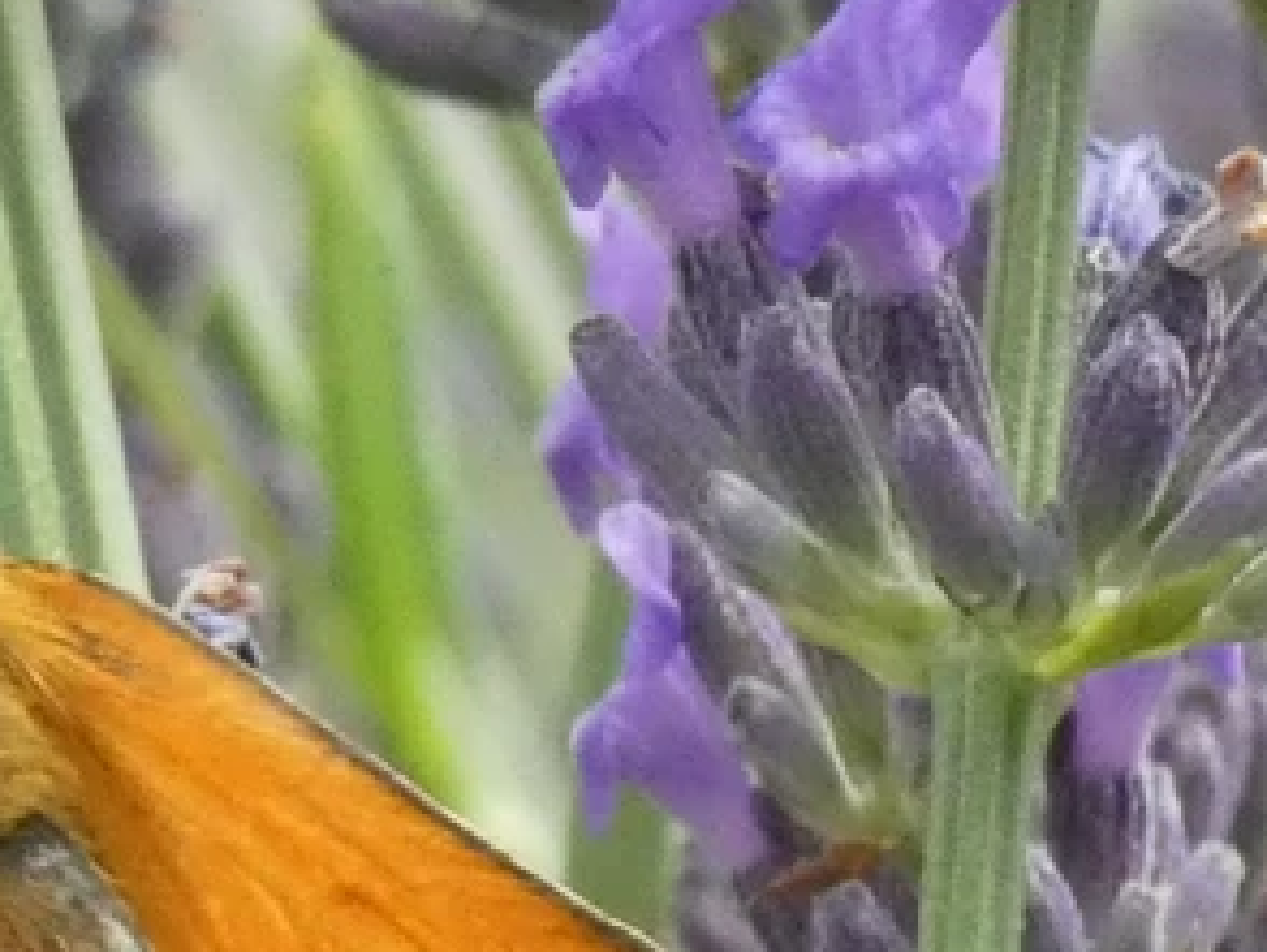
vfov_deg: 4.2
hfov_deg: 5.5
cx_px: 17
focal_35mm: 357
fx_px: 13077
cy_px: 849
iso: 640
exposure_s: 1/250
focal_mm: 29.5
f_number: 5.4
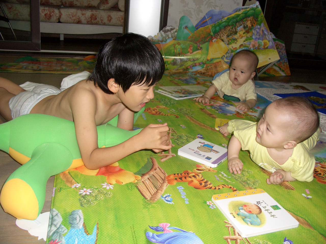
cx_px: 163
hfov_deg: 55.4
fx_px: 311
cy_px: 122
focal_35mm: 33
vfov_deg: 42.9
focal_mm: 7.1
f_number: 2.8
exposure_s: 1/60
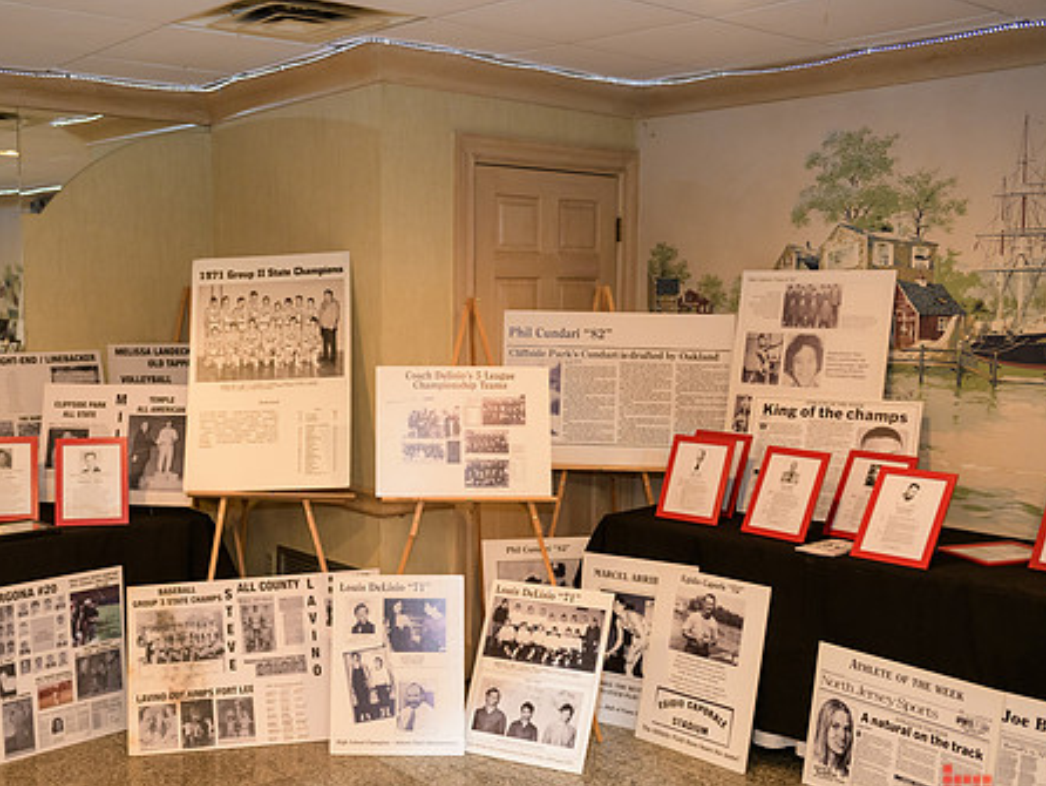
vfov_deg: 36.0
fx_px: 1209
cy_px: 433
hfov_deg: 46.6
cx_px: 429
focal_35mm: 40
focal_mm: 32
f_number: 3.2
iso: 1600
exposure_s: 1/125
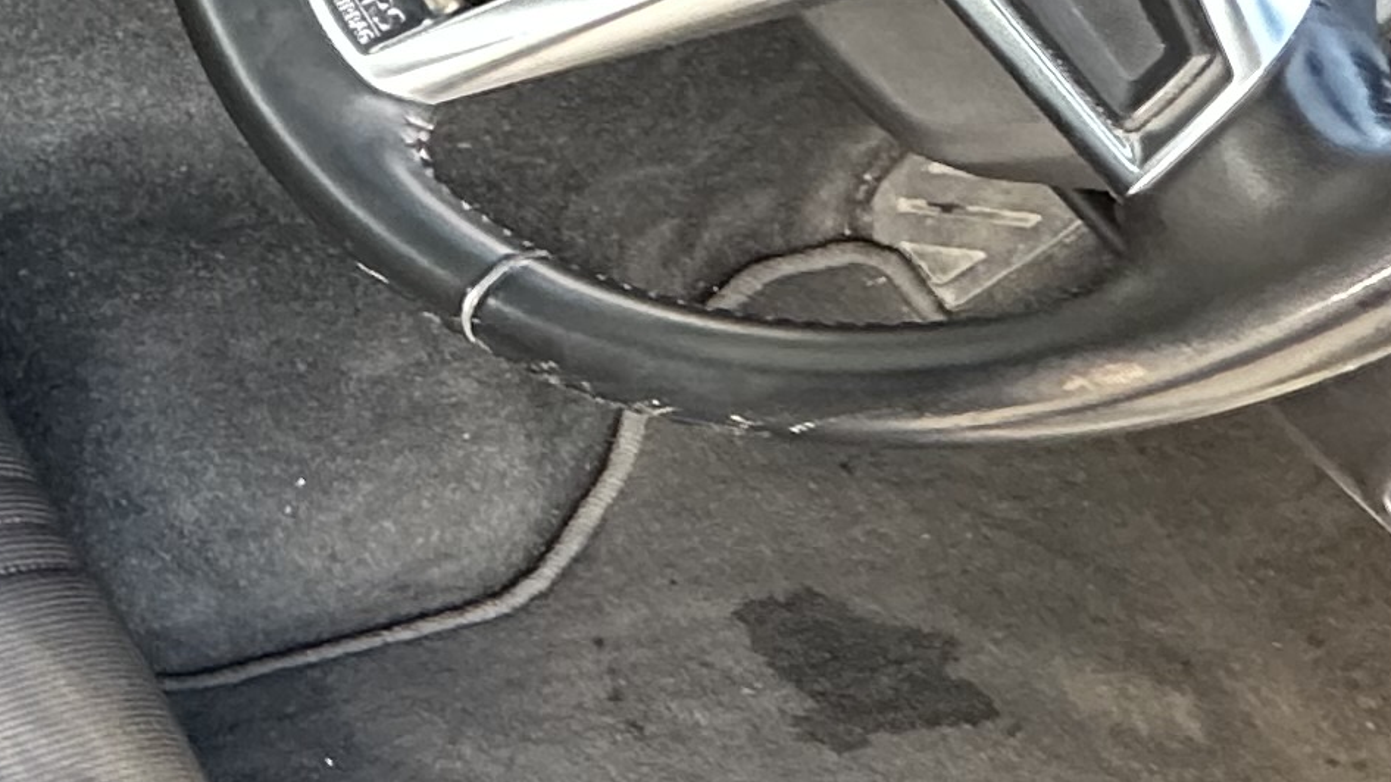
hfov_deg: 23.0
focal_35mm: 65
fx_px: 2397
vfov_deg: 18.3
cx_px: -916
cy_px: 88
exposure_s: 1/97
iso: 320
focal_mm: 2.22
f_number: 2.2
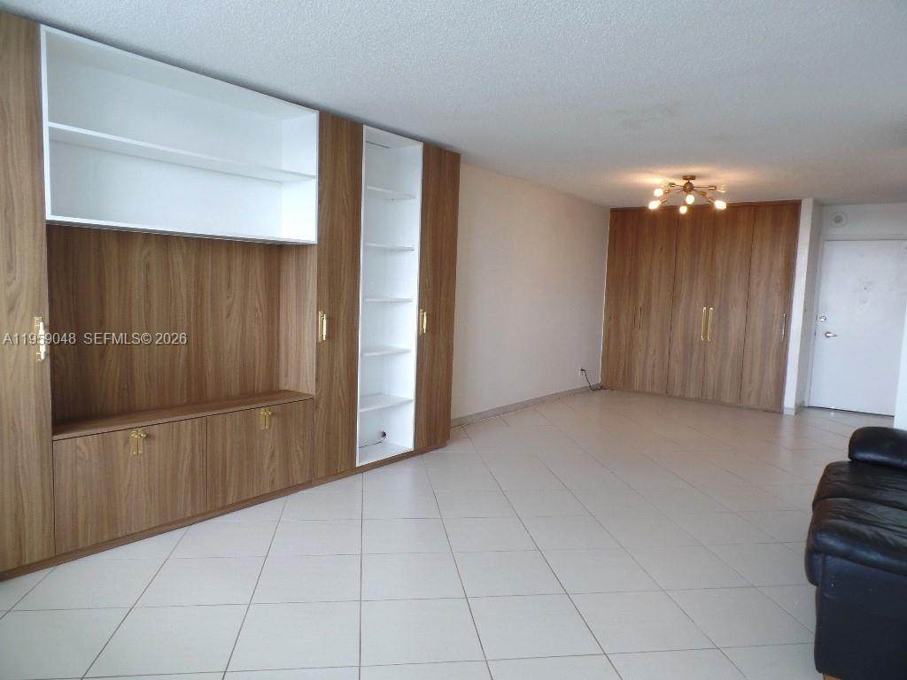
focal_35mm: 23
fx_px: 603
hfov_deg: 73.9
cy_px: 340
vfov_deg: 58.9
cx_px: 454
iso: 80
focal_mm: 4.1
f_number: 3.5
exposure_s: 1/30
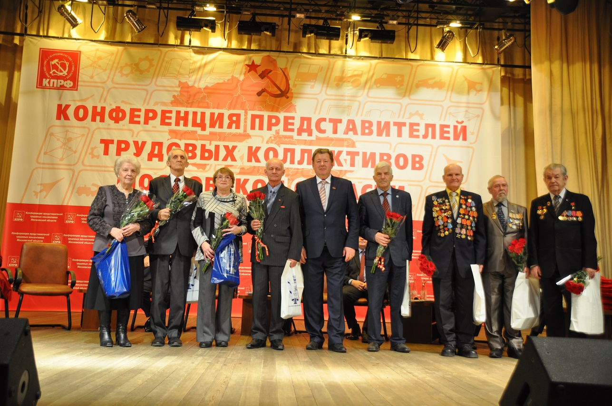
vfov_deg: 39.9
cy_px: 203
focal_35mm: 33
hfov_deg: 57.3
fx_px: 560
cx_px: 306
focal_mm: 22
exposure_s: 1/20
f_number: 4.5
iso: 400
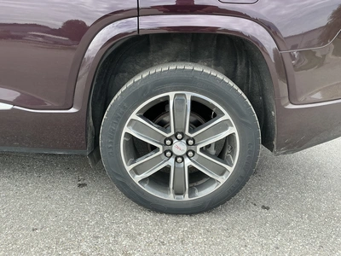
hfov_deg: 63.4
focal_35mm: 28
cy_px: 128
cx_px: 170
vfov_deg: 49.7
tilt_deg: -16.4
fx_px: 276
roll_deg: -2.7
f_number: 1.8
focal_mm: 3
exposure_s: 1/370
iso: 25
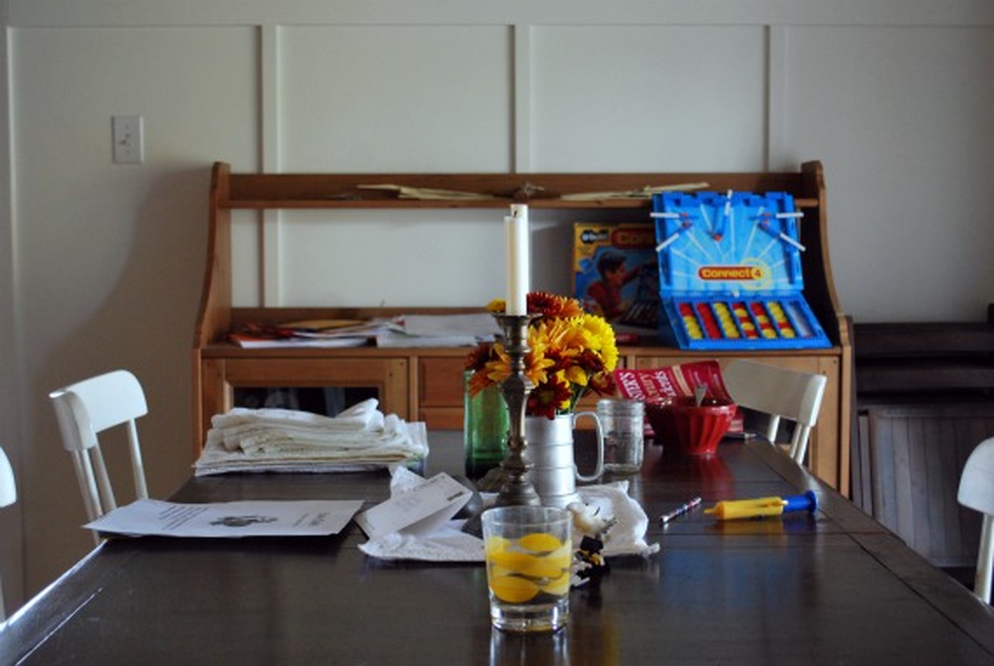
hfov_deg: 41.1
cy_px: 333
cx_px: 497
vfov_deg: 28.2
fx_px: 1327
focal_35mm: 48
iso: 800
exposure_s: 1/30
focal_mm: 32
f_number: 5
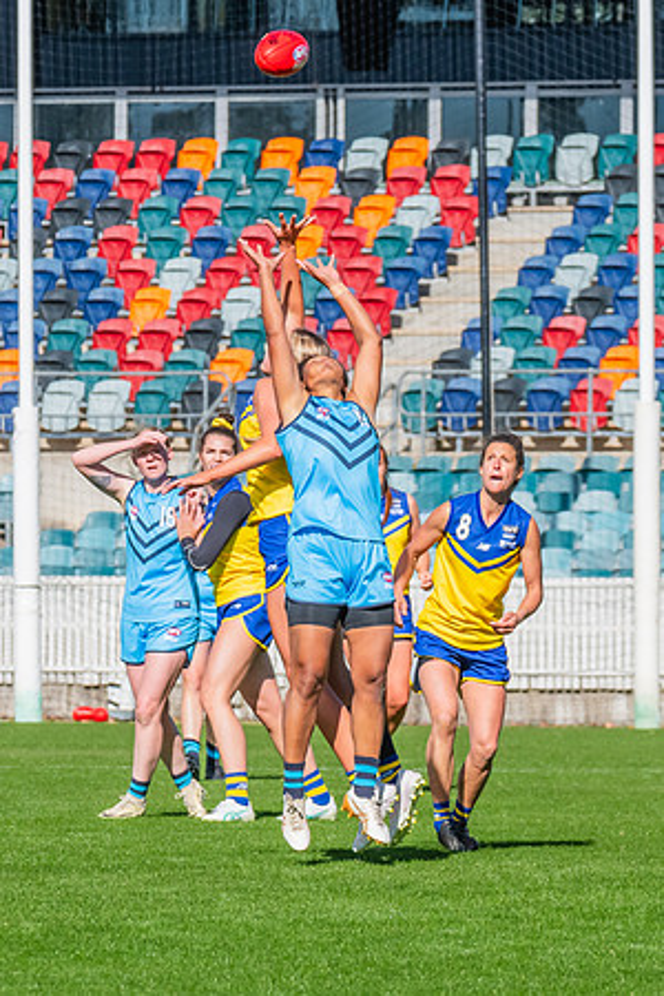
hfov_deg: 2.9
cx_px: 338
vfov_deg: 4.3
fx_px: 13135
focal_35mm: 475
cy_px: 563
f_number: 13
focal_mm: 250
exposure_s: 1/1250
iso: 800
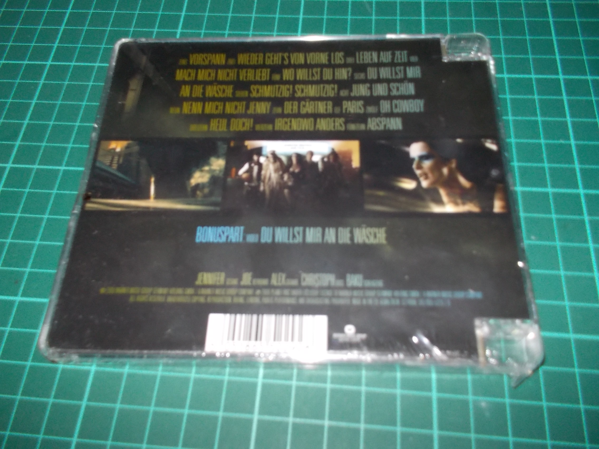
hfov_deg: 61.7
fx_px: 502
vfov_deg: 48.2
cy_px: 224
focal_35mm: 29
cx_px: 300
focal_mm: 4.1
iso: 200
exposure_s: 1/30
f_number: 3.3
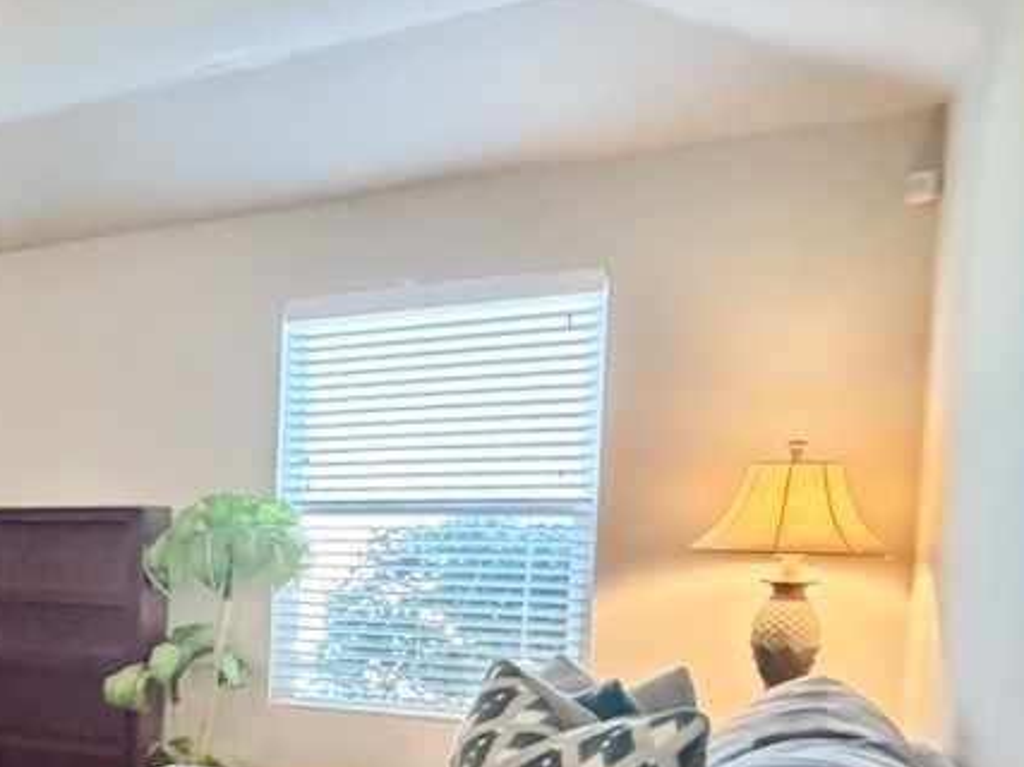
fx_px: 1242
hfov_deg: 29.4
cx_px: -477
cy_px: 602
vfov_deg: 33.4
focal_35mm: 42
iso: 1250
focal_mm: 2.22
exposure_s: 1/60
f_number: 2.2
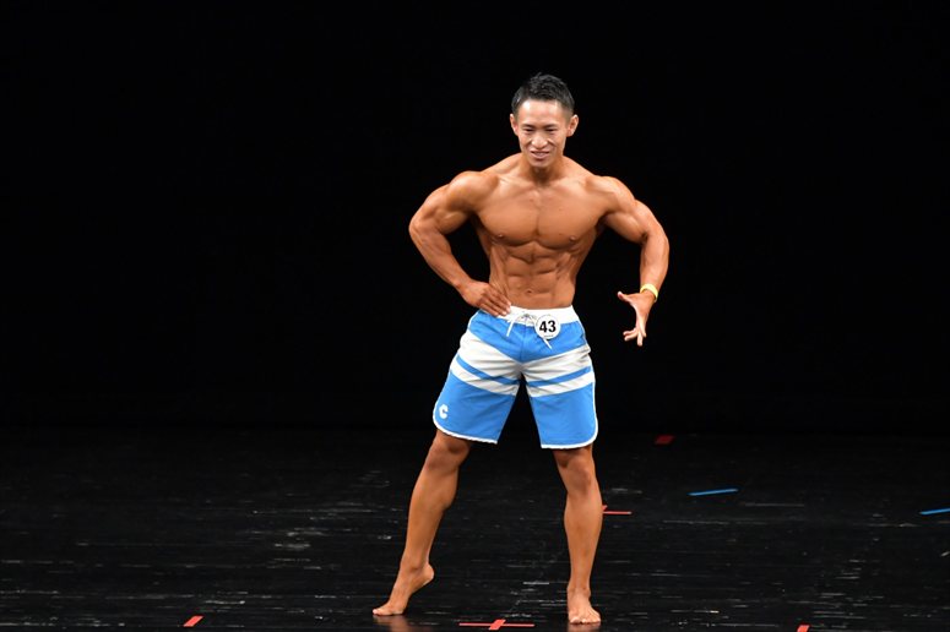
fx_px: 7913
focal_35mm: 300
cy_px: 316
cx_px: 475
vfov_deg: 4.6
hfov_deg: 6.9
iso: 3200
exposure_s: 1/400
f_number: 5.6
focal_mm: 200
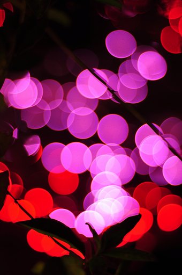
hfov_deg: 18.1
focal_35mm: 75
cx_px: 91
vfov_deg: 27.0
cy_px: 138
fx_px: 570
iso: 200
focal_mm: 50
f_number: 1.8
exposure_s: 1/25
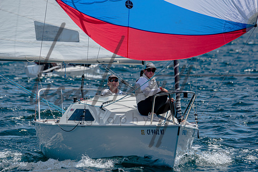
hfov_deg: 4.7
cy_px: 86
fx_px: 3119
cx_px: 129
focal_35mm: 435
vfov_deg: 3.2
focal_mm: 290
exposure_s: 1/2000
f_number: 5.6
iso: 200
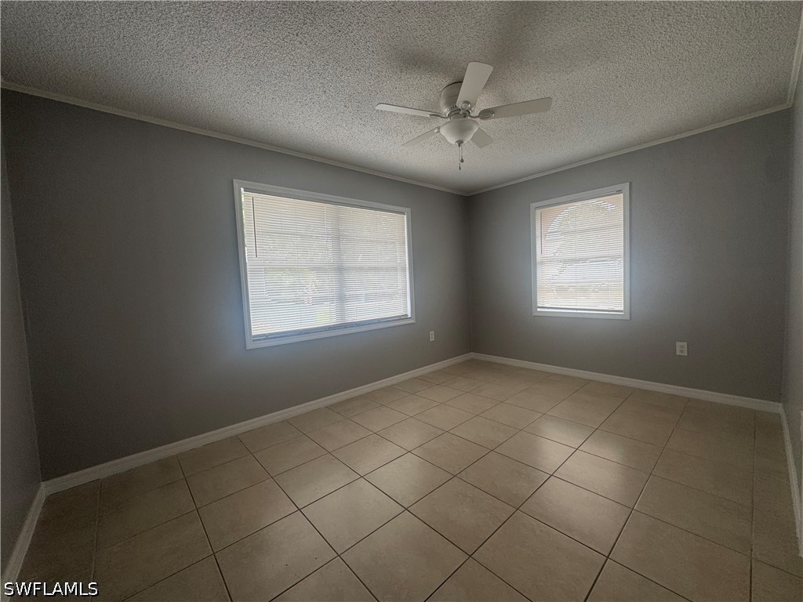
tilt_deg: -4.0
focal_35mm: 14
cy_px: 301
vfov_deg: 85.7
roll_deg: +2.9
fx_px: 325
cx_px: 402
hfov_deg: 102.1
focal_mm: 2.22
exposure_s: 1/99
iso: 50
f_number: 2.2
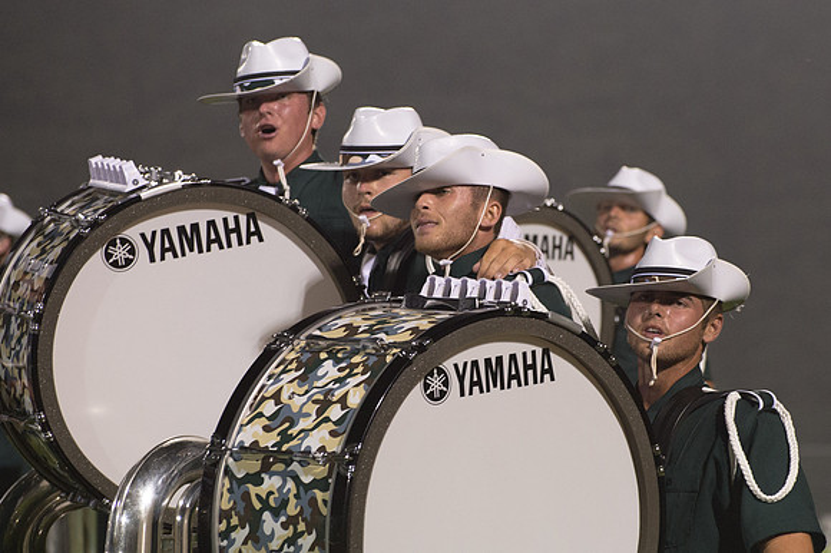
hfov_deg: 7.9
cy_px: 280
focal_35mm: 261
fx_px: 6026
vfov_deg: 5.3
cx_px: 520
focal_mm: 155
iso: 2200
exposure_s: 1/160
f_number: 4.8
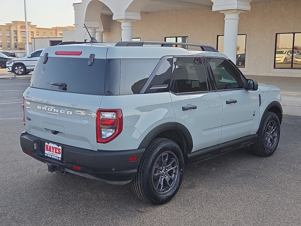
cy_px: 113
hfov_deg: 42.9
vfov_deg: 32.9
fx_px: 383
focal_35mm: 44
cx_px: 150
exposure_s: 1/400
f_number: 1.8
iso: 25
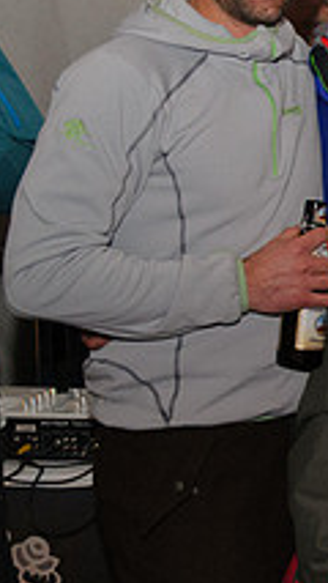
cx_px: 722
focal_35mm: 111
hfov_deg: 9.9
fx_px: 1714
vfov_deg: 19.3
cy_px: 242
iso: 800
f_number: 4
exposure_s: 1/50
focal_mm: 26
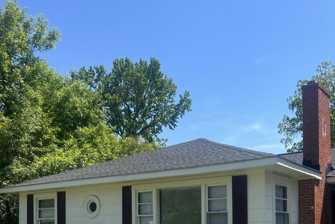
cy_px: 216
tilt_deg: +5.6
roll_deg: -0.5
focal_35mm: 45
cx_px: 177
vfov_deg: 28.3
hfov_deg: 43.6
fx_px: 419
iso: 50
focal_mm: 5.7
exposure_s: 1/3165
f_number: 1.5
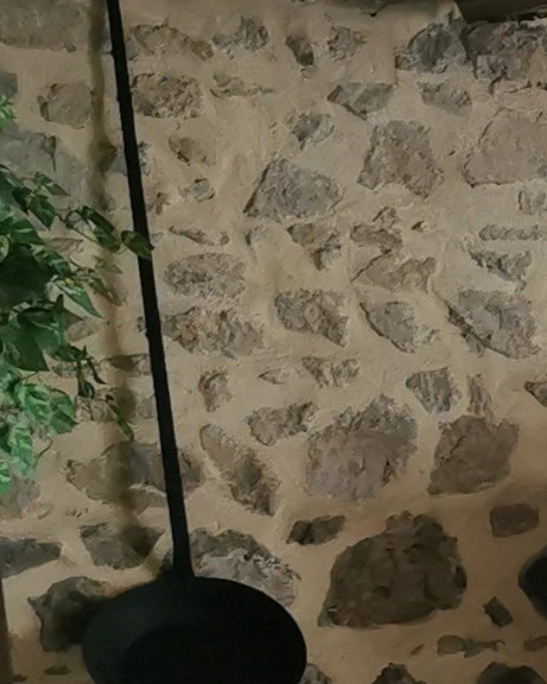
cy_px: 917
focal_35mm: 167
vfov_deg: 11.2
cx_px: 1489
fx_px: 3379
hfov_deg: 8.2
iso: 125
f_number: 1.6
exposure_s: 1/50
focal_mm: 5.56
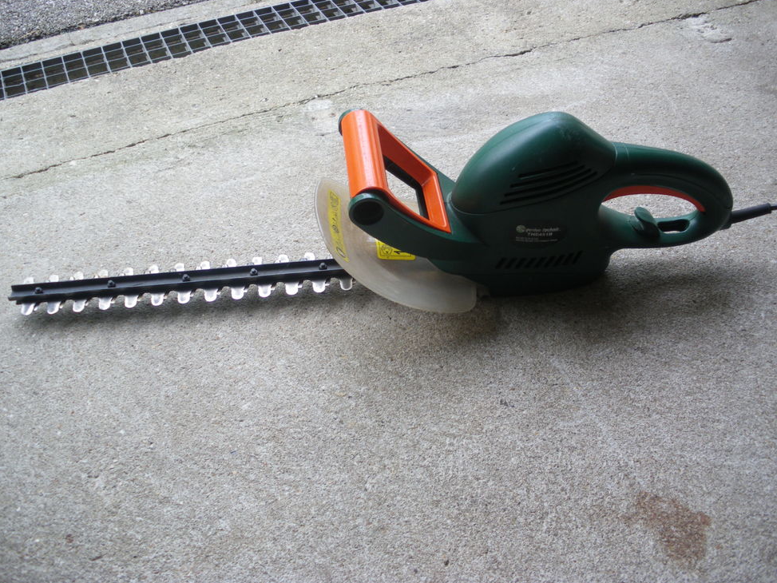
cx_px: 385
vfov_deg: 38.7
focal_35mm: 37
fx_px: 831
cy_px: 288
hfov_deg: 50.1
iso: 64
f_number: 3.5
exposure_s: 1/80
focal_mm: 6.3
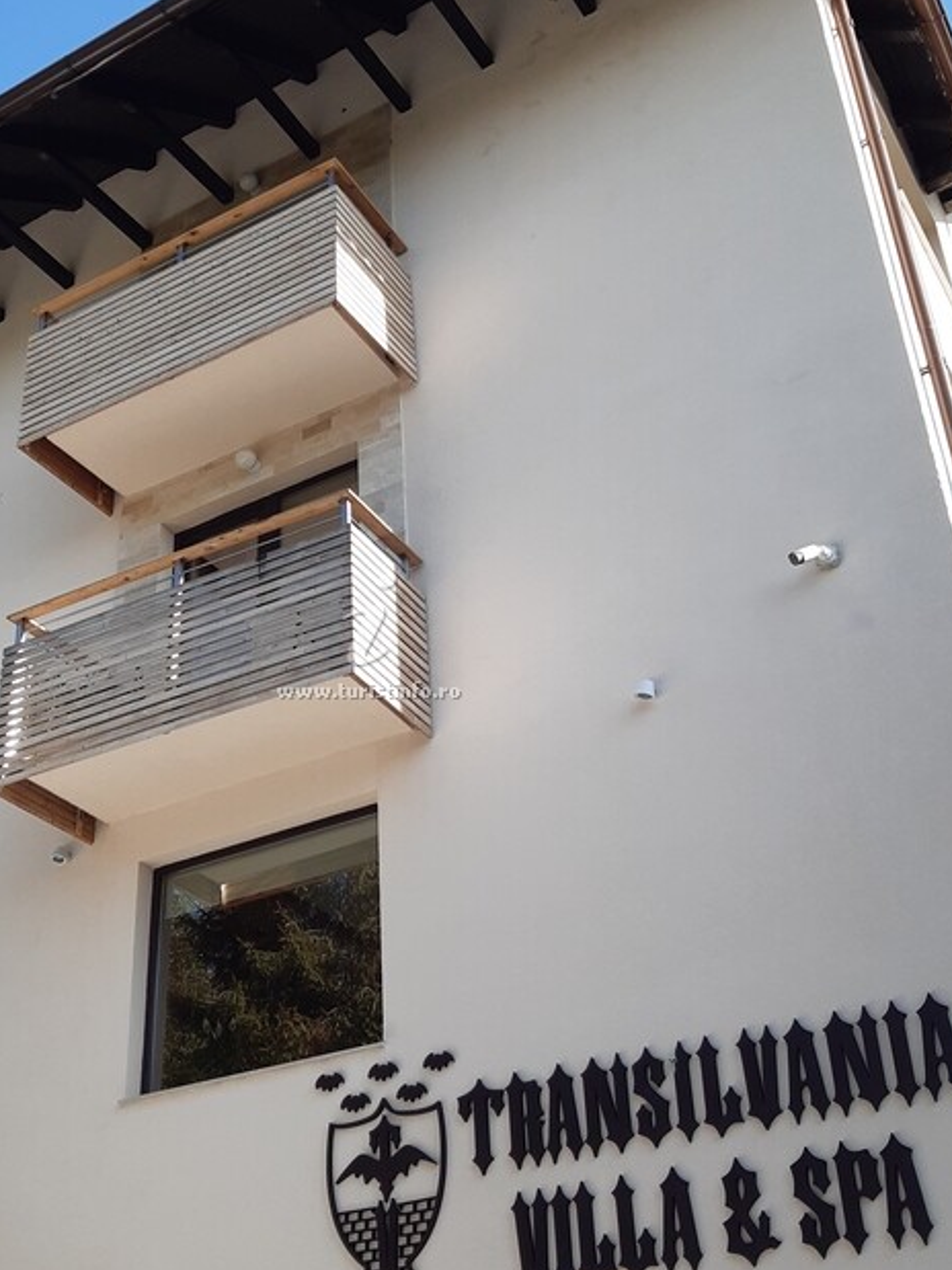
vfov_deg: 43.9
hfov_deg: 33.4
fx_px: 1577
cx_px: 357
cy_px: 622
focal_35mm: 43
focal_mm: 3.92
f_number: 1.7
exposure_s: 1/789
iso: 40
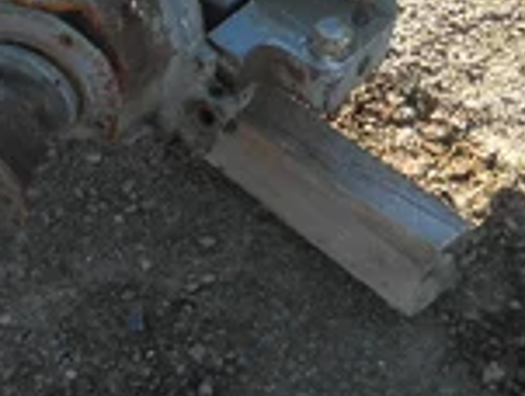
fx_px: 1125
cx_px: 323
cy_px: -3
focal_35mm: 74
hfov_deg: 26.2
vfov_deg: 19.4
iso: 64
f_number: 3
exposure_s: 1/160
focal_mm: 5
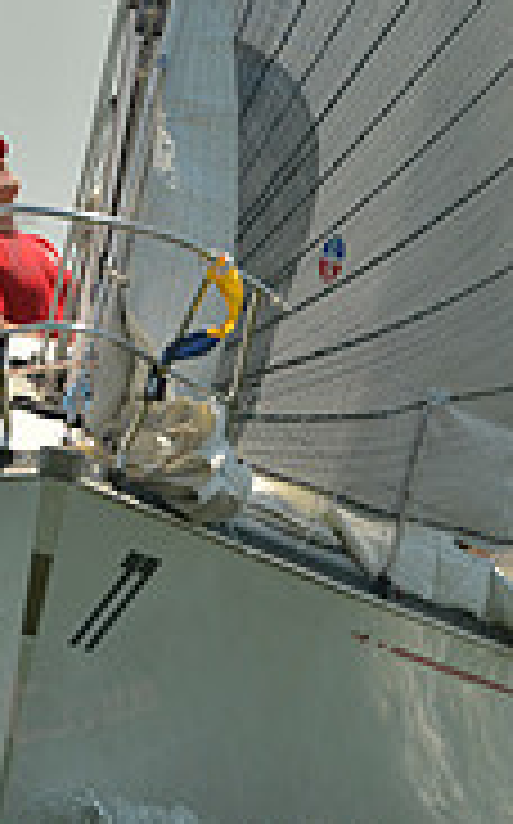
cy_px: 462
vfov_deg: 1.6
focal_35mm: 1295
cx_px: 396
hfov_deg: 1.0
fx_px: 29037
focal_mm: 400
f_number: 6.3
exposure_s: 1/1250
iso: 200
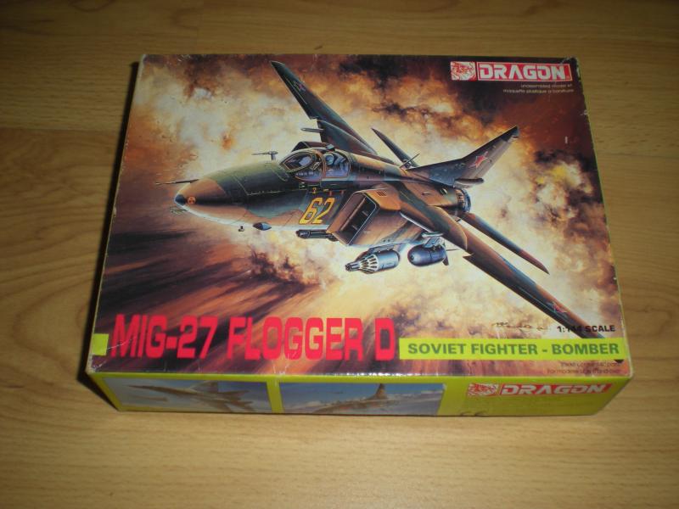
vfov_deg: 37.7
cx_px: 340
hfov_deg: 49.0
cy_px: 254
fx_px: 745
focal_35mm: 38
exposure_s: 1/60
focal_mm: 6.3
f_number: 3.1
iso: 64
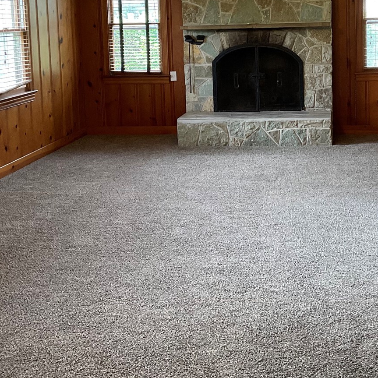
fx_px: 704
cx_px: 265
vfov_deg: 29.4
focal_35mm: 57
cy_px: 80
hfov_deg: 29.7
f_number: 1.8
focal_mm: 3
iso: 100
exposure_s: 1/60
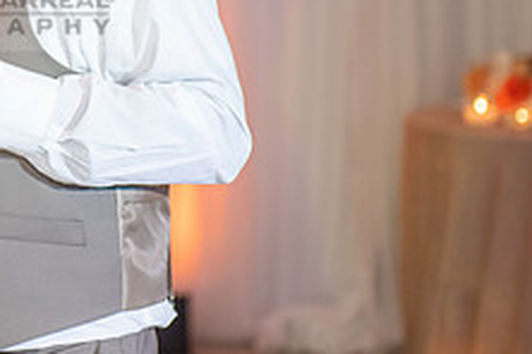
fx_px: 2704
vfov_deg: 7.5
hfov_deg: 11.1
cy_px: -6
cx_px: -72
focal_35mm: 183
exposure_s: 1/160
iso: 1000
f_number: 2.8
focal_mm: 70
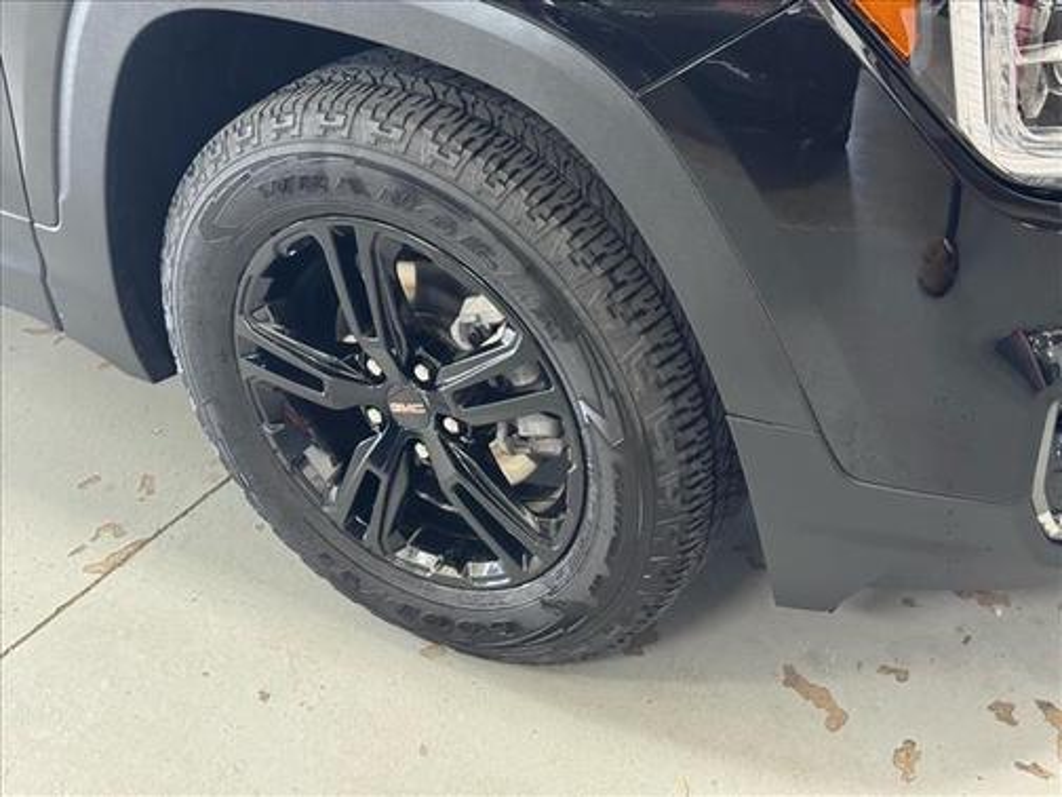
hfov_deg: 39.7
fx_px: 1473
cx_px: 531
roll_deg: -1.8
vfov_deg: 30.3
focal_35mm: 48
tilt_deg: -36.1
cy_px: 398
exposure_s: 1/40
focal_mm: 6.76
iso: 200
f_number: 1.78
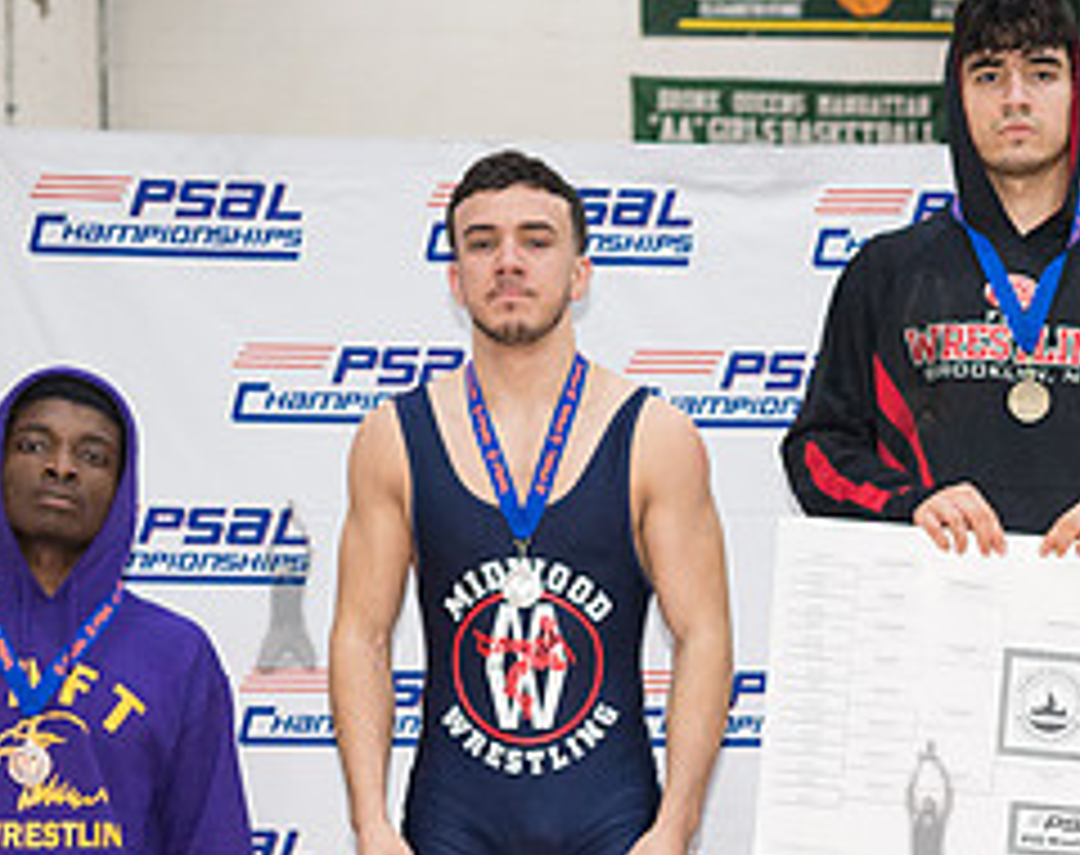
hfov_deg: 20.2
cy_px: 823
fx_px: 2961
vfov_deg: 16.2
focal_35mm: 93
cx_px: 1029
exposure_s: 1/400
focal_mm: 35
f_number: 3.5
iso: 4000
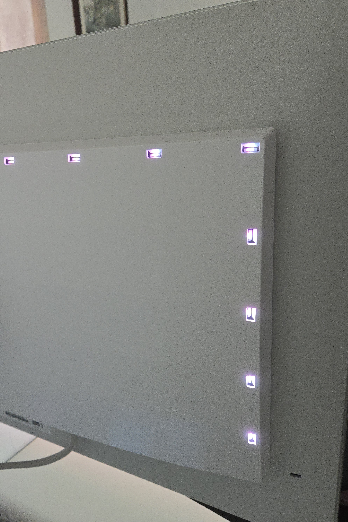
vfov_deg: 58.7
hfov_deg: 39.0
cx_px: 53
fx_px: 464
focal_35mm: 32
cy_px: 261
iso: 250
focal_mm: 5.4
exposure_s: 1/100
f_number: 1.8
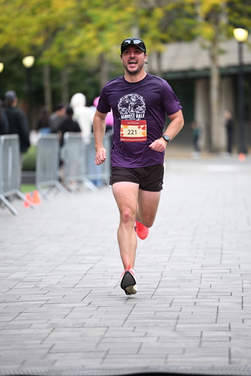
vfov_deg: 9.9
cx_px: 130
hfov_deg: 6.6
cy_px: 176
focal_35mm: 207
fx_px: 2163
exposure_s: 1/1600
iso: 1250
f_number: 2.8
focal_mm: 190
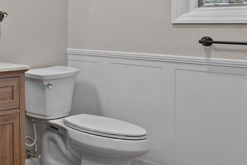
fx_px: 357
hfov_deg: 25.9
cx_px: -140
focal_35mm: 52
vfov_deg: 25.4
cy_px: 28
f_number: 8
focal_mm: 16
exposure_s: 1/1.67
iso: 400
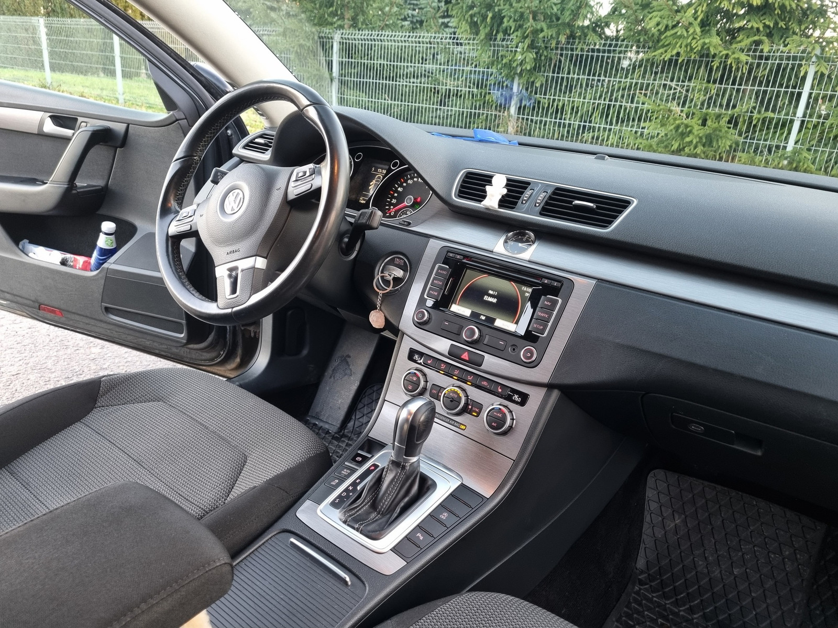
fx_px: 629
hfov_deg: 67.3
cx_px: 419
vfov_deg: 53.1
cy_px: 314
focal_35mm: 26
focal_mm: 5.4
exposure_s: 1/50
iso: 200
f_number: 1.8
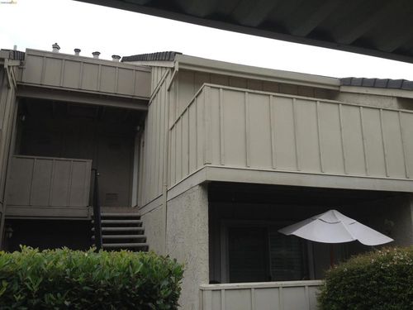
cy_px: 155
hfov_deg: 52.6
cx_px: 206
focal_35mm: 35
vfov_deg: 40.7
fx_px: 418
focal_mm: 4.28
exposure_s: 1/593
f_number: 2.4
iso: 50
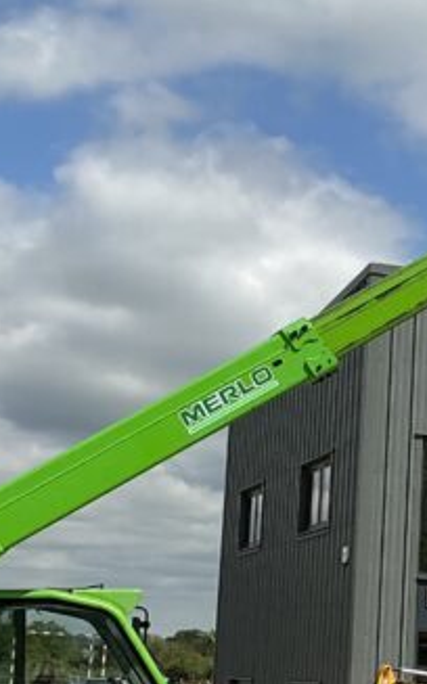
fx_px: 1734
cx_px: 435
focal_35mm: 93
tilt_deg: +11.8
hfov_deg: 13.8
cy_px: 418
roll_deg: -3.4
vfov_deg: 22.3
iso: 25
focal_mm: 3
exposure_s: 1/2959
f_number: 1.8
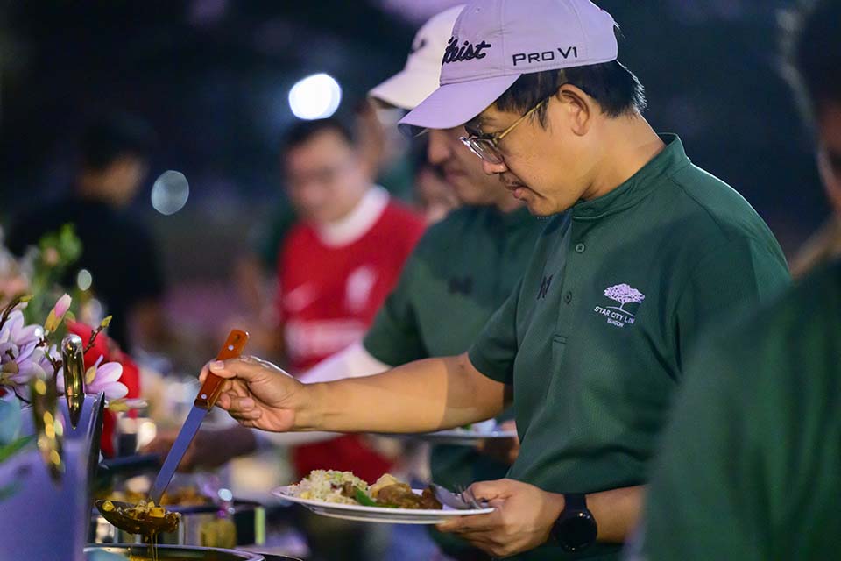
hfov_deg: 13.2
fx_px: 3621
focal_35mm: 155
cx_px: 420
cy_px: 280
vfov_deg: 8.9
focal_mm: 155
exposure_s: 1/250
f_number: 2.8
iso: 20000
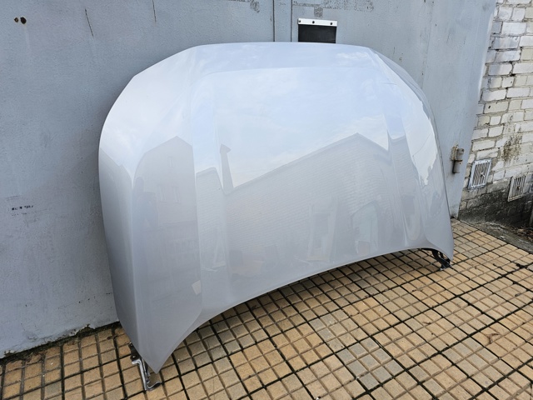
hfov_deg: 73.9
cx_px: 266
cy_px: 200
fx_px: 354
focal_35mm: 23
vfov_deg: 58.9
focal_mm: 6.3
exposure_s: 1/180
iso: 40
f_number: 1.7
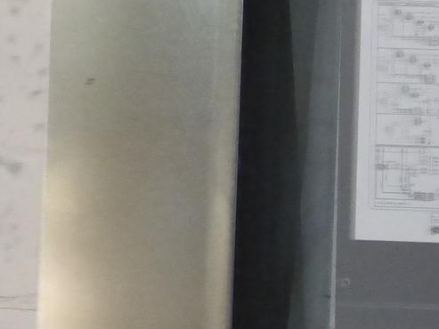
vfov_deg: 11.0
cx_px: 570
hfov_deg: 14.2
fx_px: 1687
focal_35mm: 133
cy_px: -39
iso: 800
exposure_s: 1/60
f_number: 3.3
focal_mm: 5.53
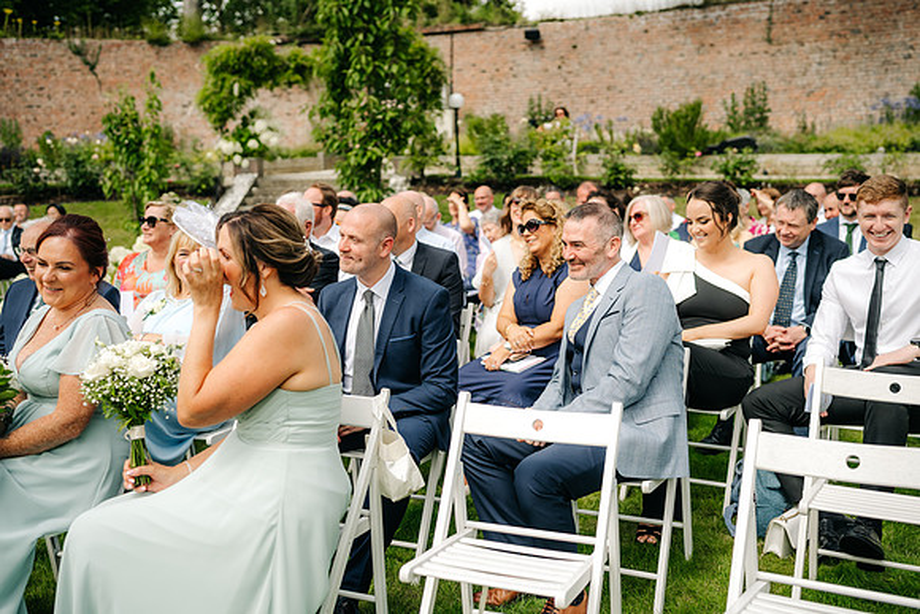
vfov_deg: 37.9
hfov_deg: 54.4
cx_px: 460
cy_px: 307
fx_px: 895
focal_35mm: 35
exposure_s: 1/2500
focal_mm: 35
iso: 100
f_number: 2.2
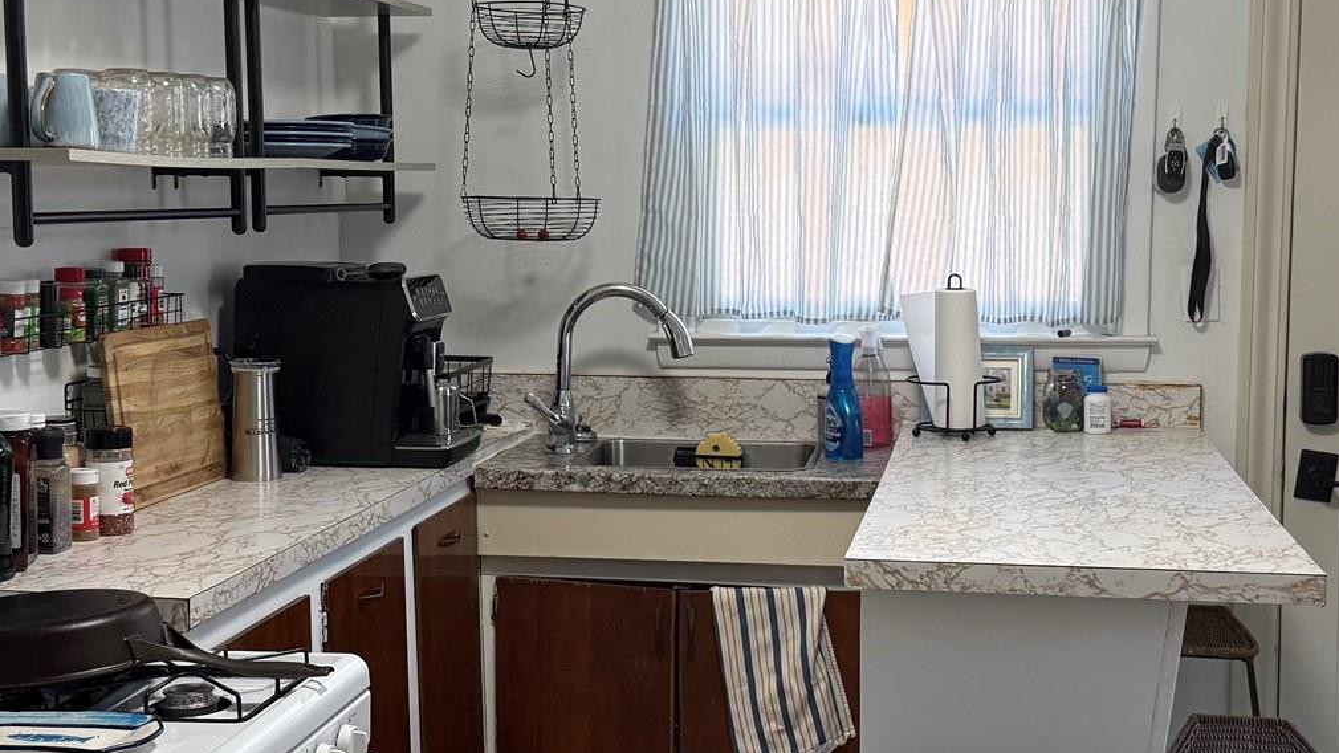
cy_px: 386
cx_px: 699
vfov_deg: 22.6
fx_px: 1882
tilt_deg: -6.2
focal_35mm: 53
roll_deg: +0.3
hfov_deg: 39.2
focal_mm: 6.76
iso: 200
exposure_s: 1/112
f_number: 1.78
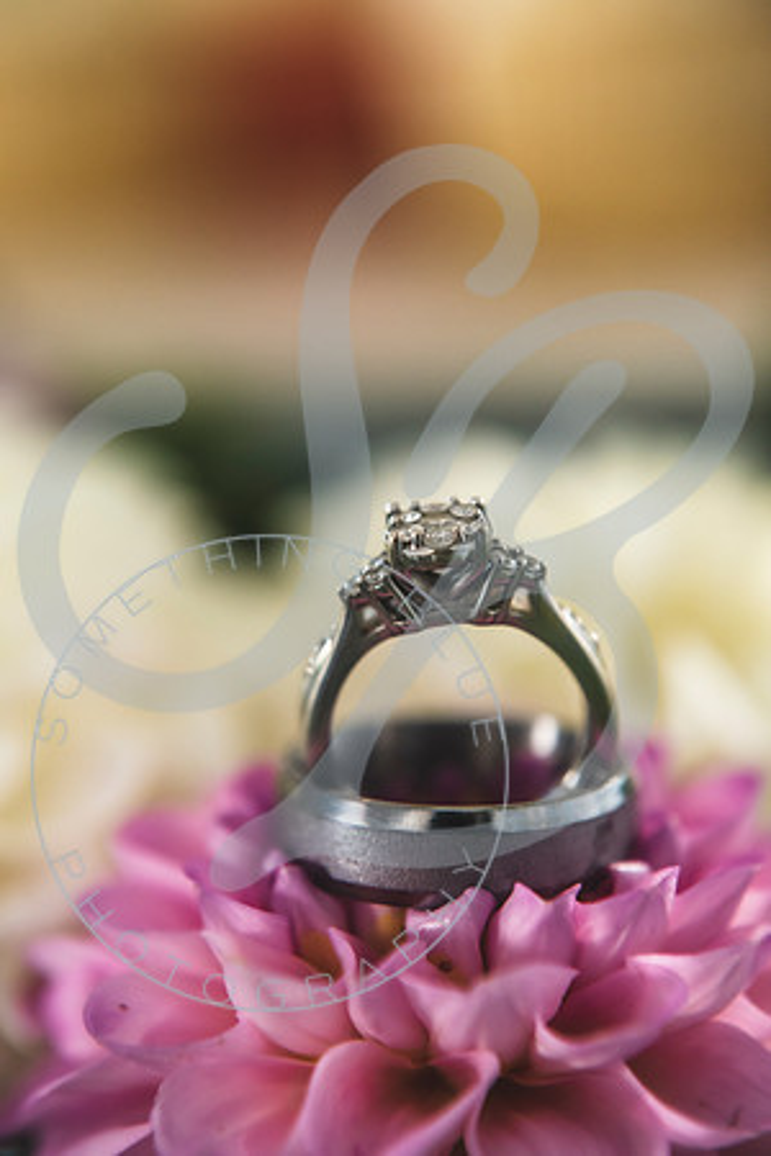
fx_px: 2249
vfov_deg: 28.8
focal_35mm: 70
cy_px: 578
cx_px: 386
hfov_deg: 19.5
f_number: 5.6
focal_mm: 70
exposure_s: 1/125
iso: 1000
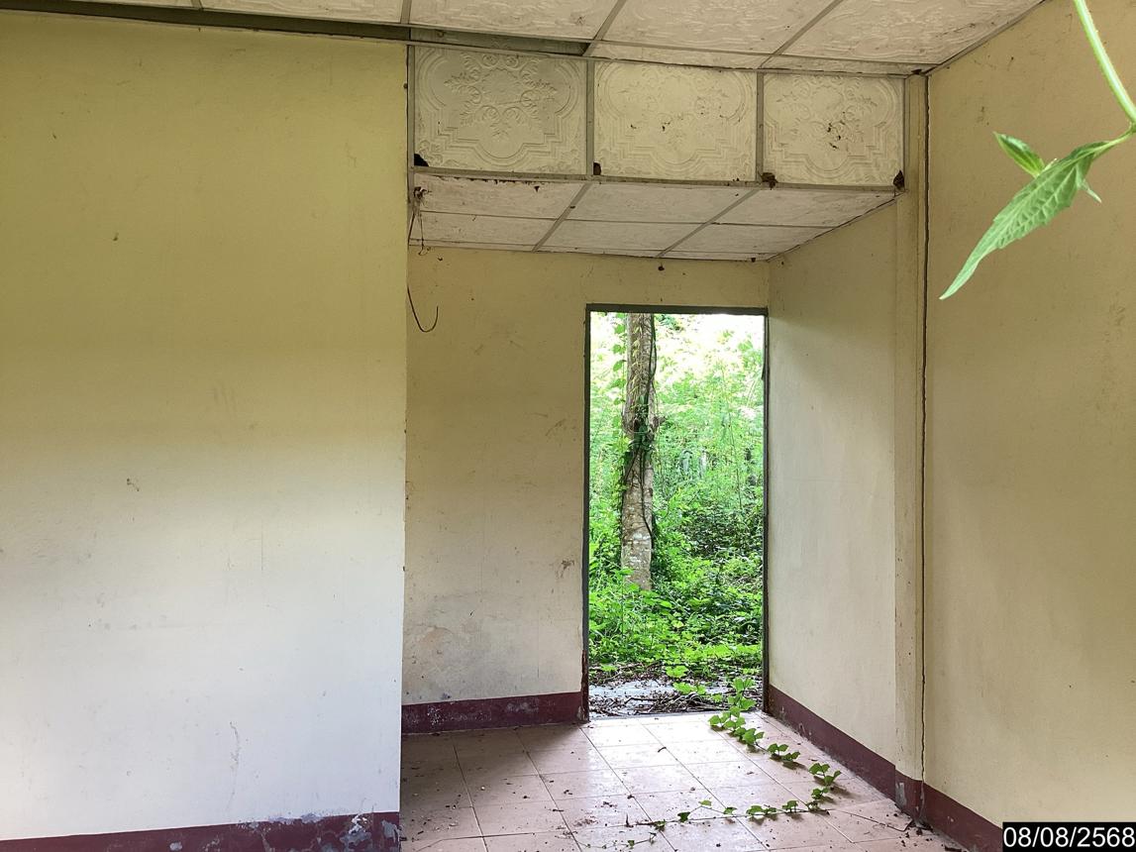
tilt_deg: +0.1
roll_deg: -0.5
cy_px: 426
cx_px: 568
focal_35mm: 31
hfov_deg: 58.4
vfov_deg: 45.4
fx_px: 1017
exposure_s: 1/60
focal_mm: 3.3
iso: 50
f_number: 2.4
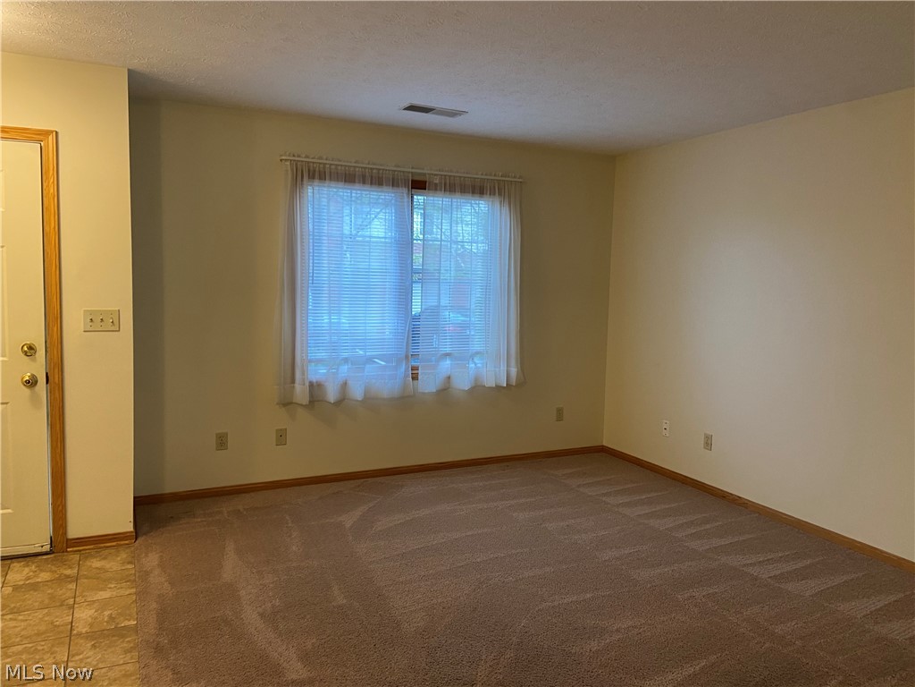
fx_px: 687
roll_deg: -1.0
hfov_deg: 67.3
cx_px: 458
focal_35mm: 26
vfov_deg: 53.1
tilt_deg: -6.6
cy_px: 344
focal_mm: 4.25
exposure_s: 1/60
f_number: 1.8
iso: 200
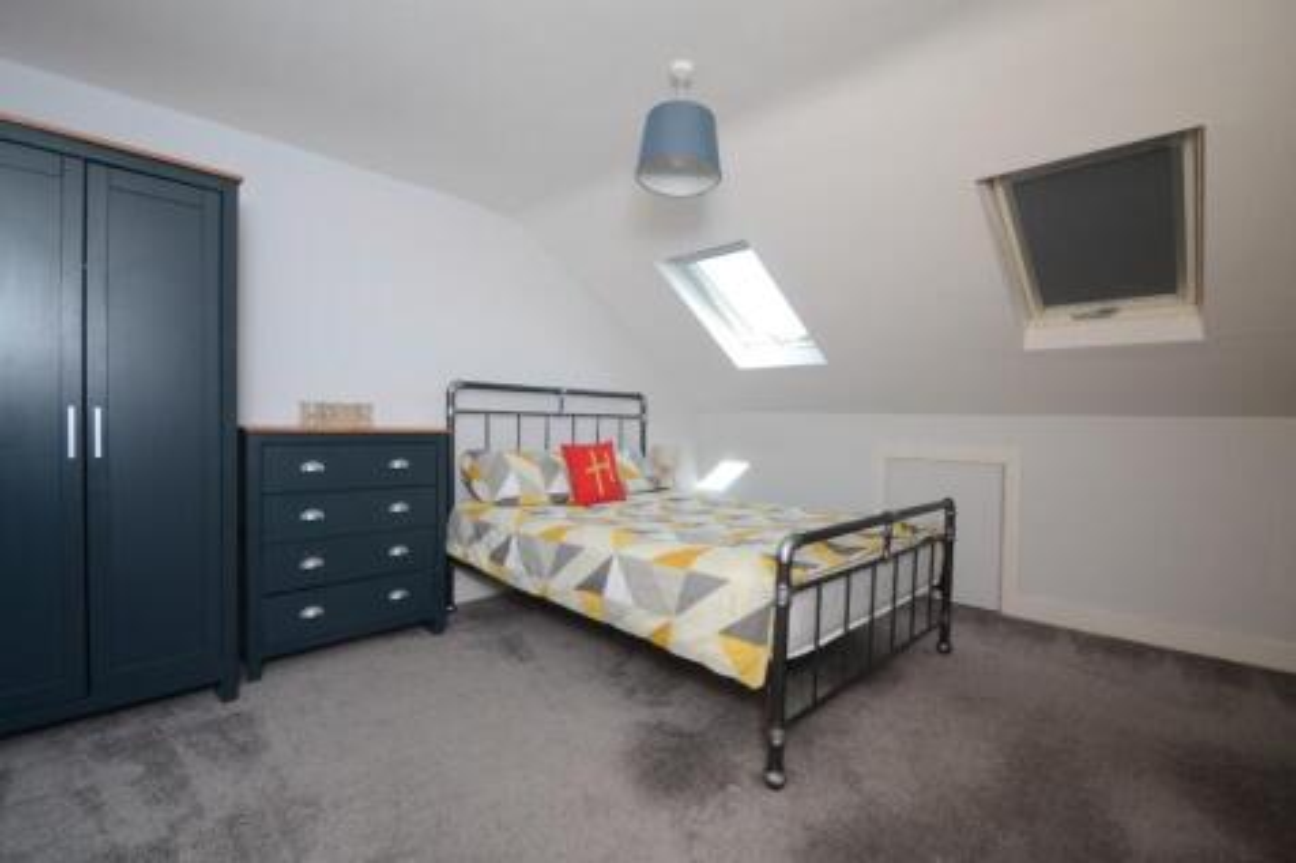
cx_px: 648
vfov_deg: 77.3
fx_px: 540
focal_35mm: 15
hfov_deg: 100.4
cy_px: 432
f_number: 5
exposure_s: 1/160
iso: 400
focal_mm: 10
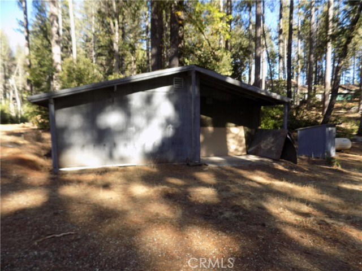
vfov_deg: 58.9
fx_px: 241
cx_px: 181
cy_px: 136
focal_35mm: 23
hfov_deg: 73.9
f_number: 3.1
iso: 80
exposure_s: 1/200
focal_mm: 4
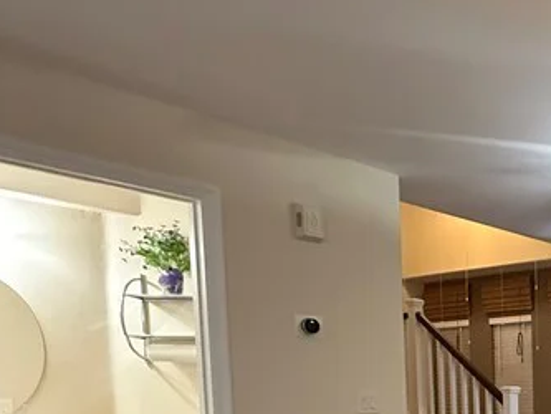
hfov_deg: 31.5
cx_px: 746
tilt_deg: -2.9
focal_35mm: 43
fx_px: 685
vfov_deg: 30.6
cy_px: 437
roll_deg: +0.7
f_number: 2.2
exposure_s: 1/60
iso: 800
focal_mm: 2.22
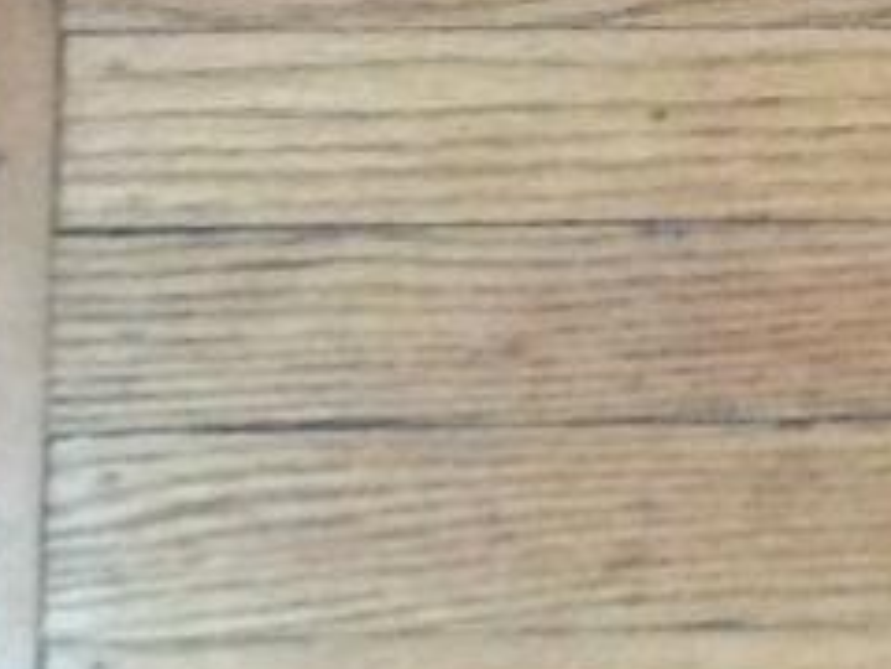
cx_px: 1314
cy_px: 52
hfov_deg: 10.0
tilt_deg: -75.8
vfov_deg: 7.7
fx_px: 4942
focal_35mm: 192
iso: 250
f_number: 2.4
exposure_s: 1/24
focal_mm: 3.3
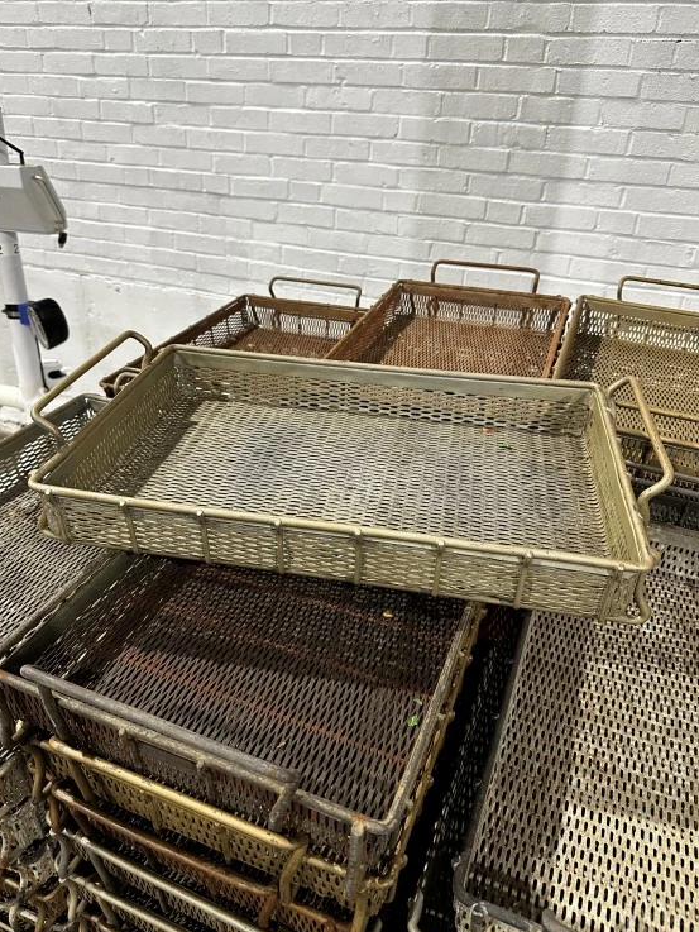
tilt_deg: -33.4
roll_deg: -1.4
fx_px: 673
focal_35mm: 25
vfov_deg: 69.4
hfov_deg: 54.9
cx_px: 337
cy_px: 477
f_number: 1.78
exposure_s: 1/60
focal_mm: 6.86
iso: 250
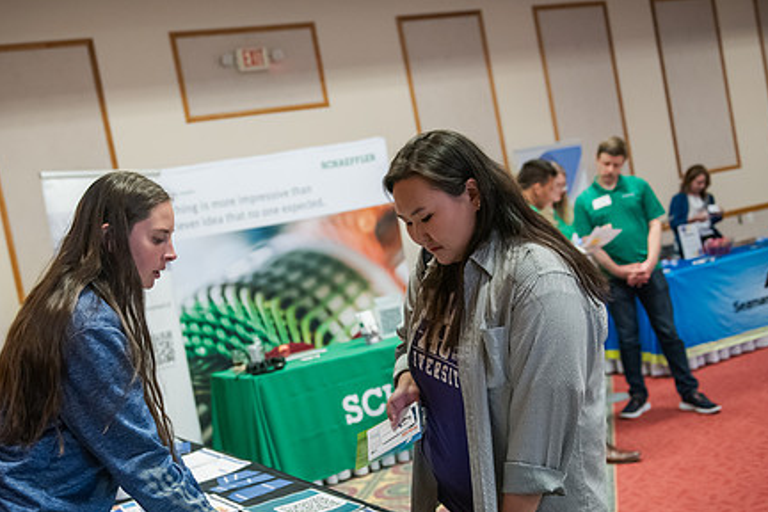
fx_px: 917
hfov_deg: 44.9
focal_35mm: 43
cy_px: 328
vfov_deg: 31.0
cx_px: 270
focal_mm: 32
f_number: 2.8
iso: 2500
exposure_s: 1/200
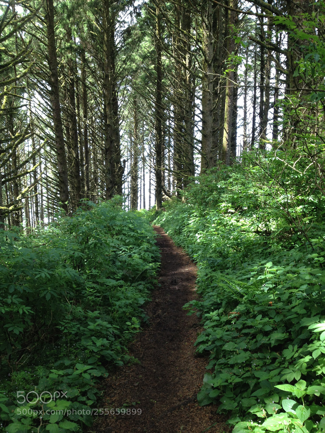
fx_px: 438
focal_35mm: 35
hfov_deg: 40.7
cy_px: 216
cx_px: 162
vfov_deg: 52.6
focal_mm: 4.28
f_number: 2.4
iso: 50
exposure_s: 1/120
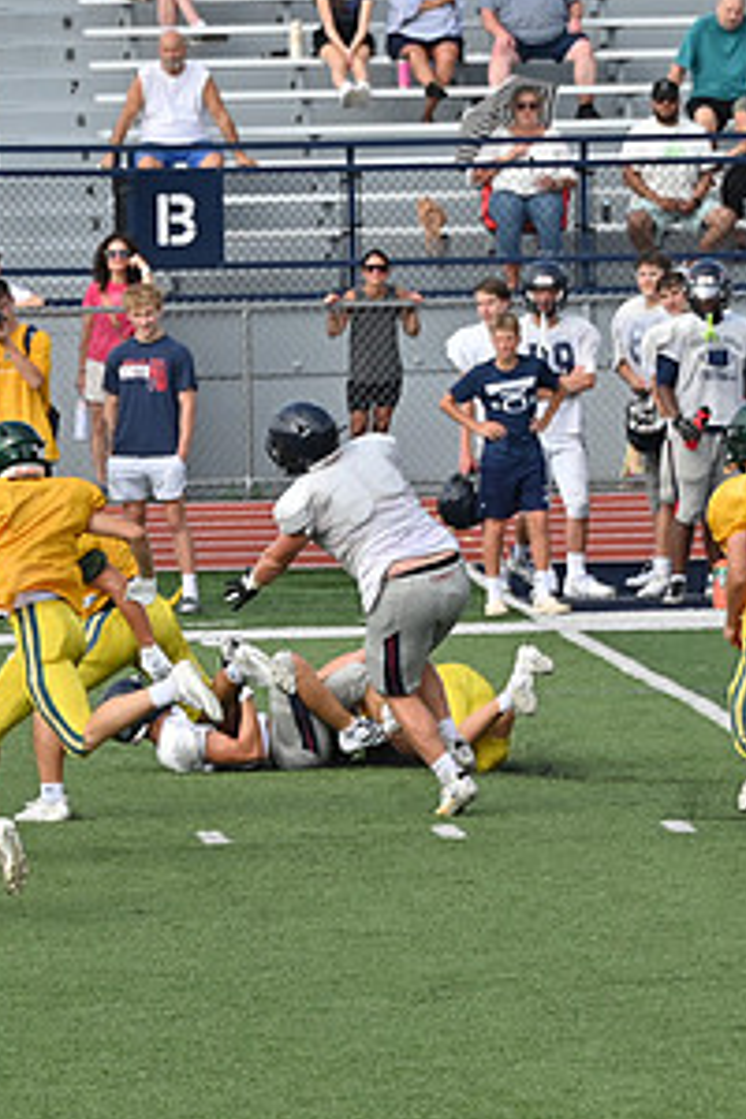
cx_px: 224
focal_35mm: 435
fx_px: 13520
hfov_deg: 3.2
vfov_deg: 4.7
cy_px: 640
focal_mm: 150
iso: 180
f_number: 5.6
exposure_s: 1/800
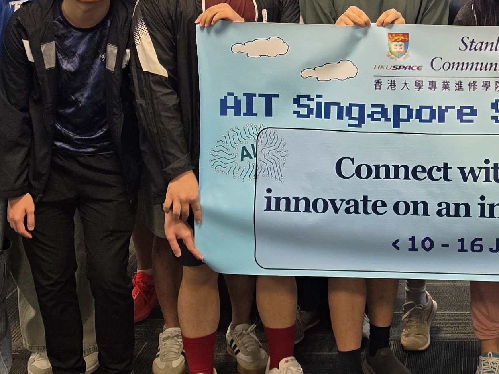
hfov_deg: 25.4
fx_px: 1067
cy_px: -6
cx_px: 464
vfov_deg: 19.3
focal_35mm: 74
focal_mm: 6.5
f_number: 1.4
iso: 125
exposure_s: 1/180
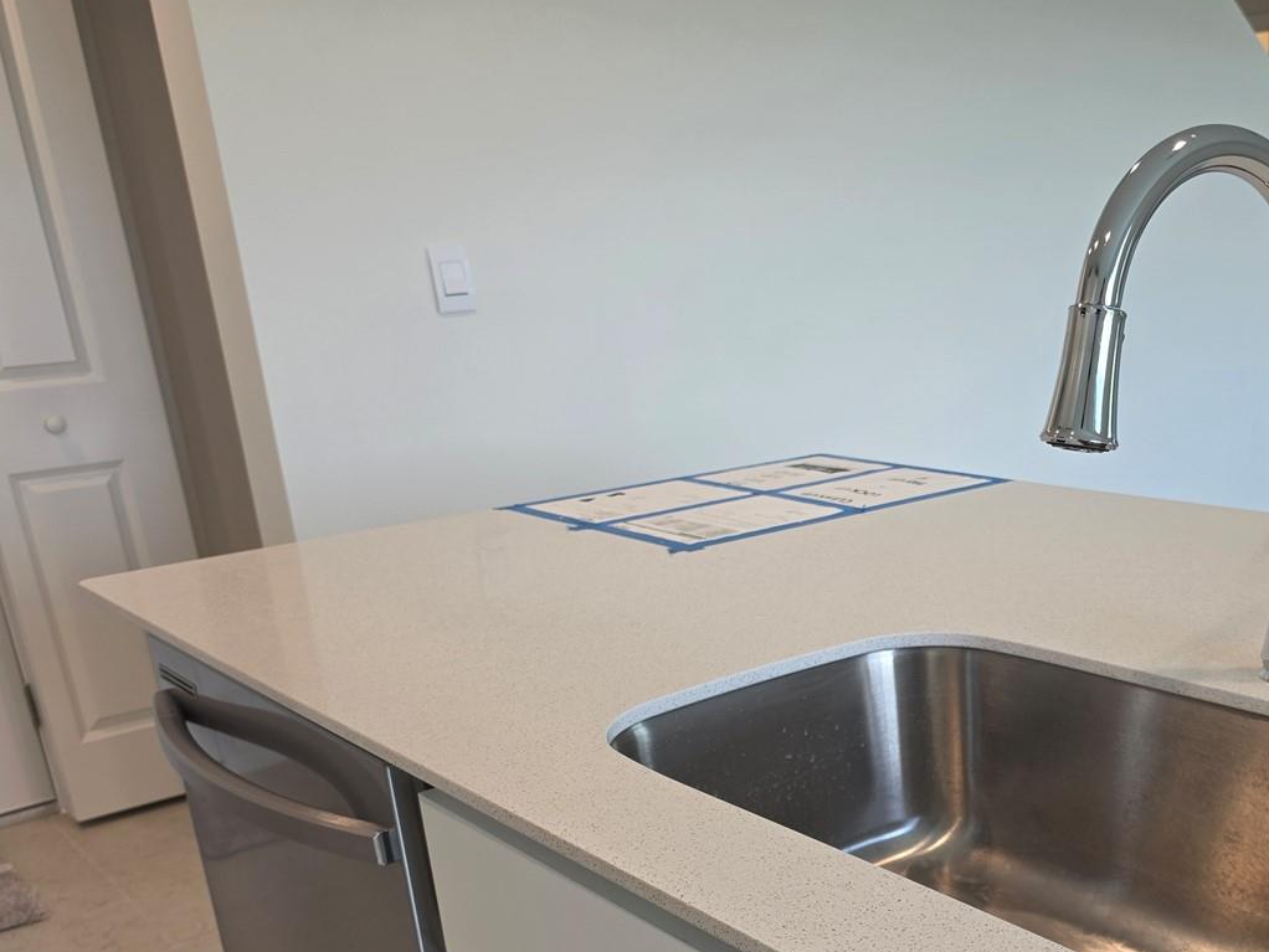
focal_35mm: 36
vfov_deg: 38.5
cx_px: 983
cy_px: 732
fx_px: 1320
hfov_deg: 48.9
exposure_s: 1/120
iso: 32
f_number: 1.4
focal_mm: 6.5
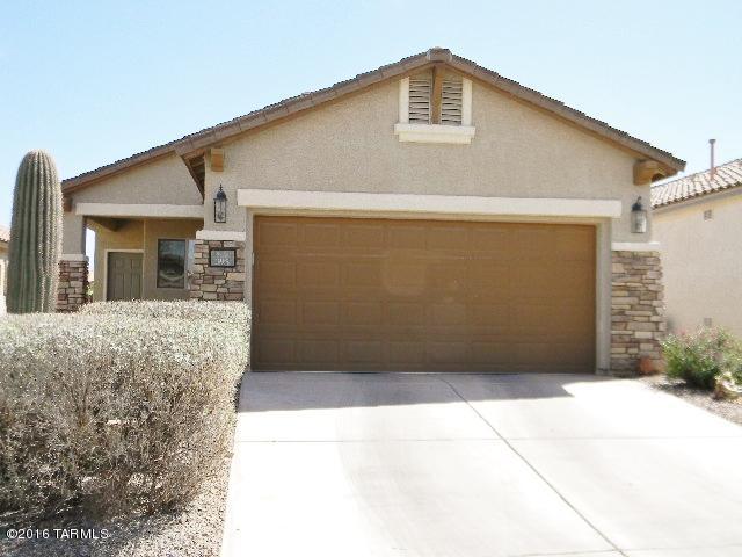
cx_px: 371
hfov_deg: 45.8
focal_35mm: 41
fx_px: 879
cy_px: 278
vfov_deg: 35.1
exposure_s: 1/500
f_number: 3.8
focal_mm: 7.3
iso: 80
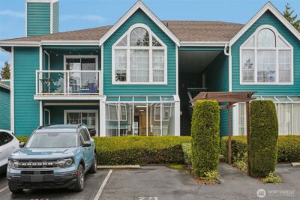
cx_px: 150
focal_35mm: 36
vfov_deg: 36.9
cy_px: 100
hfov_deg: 53.1
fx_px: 300
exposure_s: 1/125
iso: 400
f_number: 8
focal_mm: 24
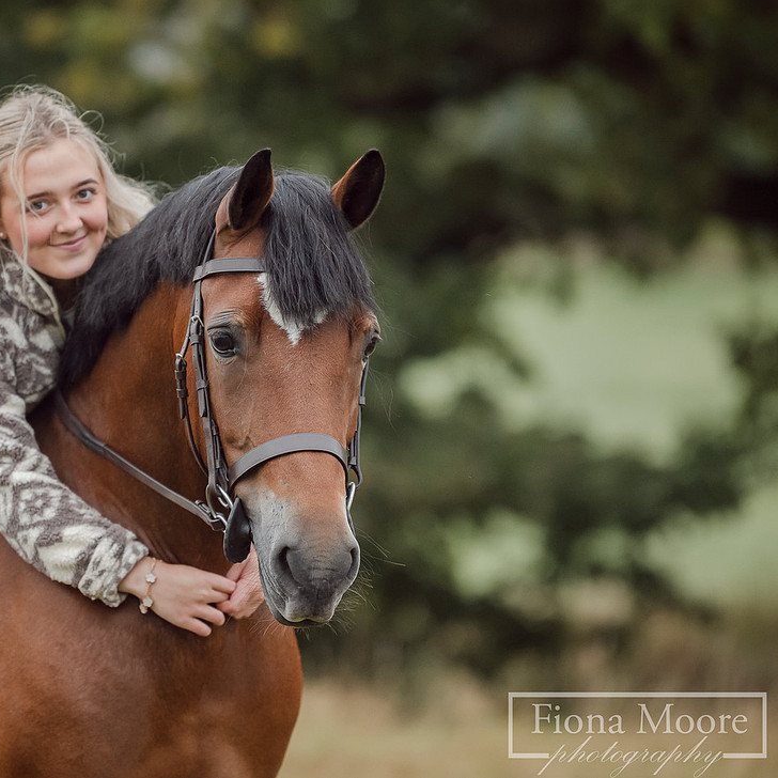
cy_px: 362
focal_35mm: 302
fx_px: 7679
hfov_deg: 5.8
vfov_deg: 5.8
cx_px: 226
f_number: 3.2
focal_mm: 200
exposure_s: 1/1000
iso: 2800
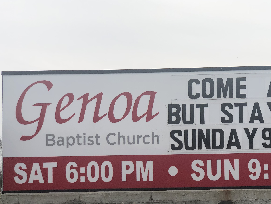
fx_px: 712
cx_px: 229
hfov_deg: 21.2
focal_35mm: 91
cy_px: 155
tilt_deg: +2.2
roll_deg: +1.2
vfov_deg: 16.2
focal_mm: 6
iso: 16
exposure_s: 1/206
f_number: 2.4
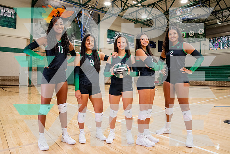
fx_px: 160
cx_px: 115
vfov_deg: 51.2
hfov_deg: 71.3
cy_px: 77
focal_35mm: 25
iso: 2500
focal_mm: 24
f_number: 7.1
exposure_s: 1/80
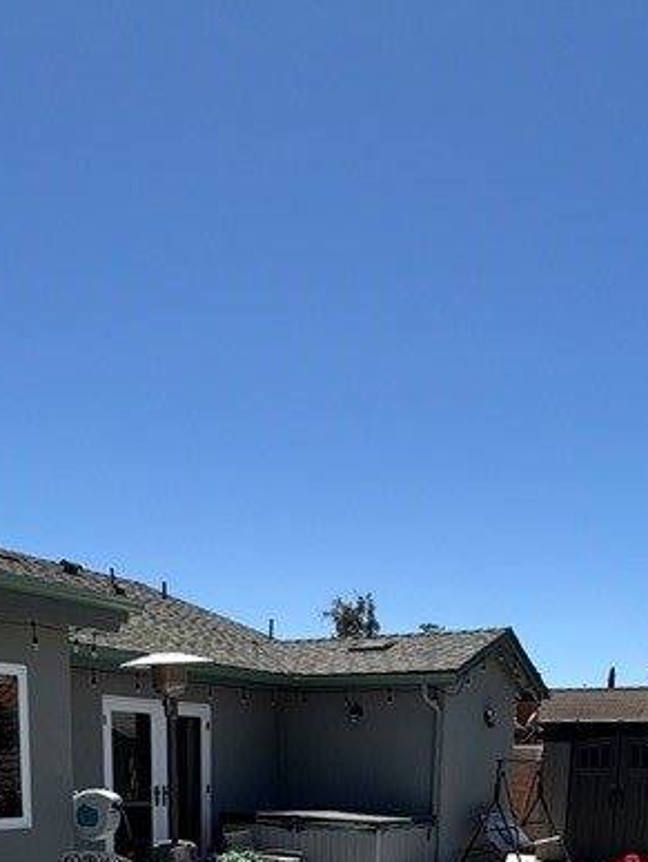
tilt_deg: -8.3
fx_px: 922
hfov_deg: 38.7
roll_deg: -0.6
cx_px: 325
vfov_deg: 41.7
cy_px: 909
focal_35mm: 37
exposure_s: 1/1572
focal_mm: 2.22
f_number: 2.2
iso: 20
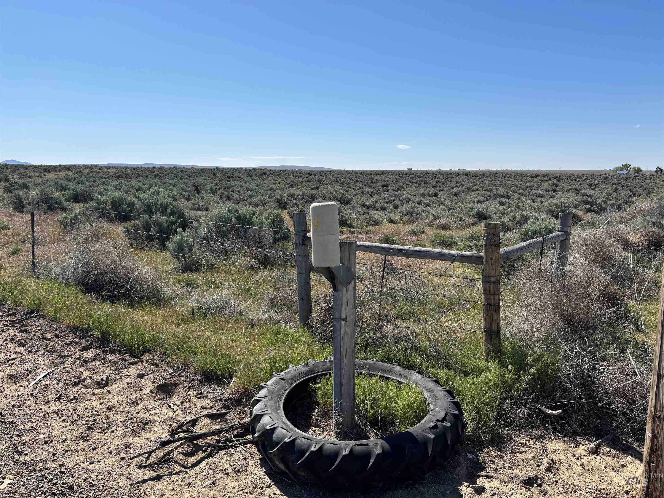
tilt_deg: -10.6
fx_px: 499
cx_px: 332
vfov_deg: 53.1
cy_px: 249
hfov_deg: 67.3
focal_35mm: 26
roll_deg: -0.3
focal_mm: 5.96
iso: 50
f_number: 1.6
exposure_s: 1/4255
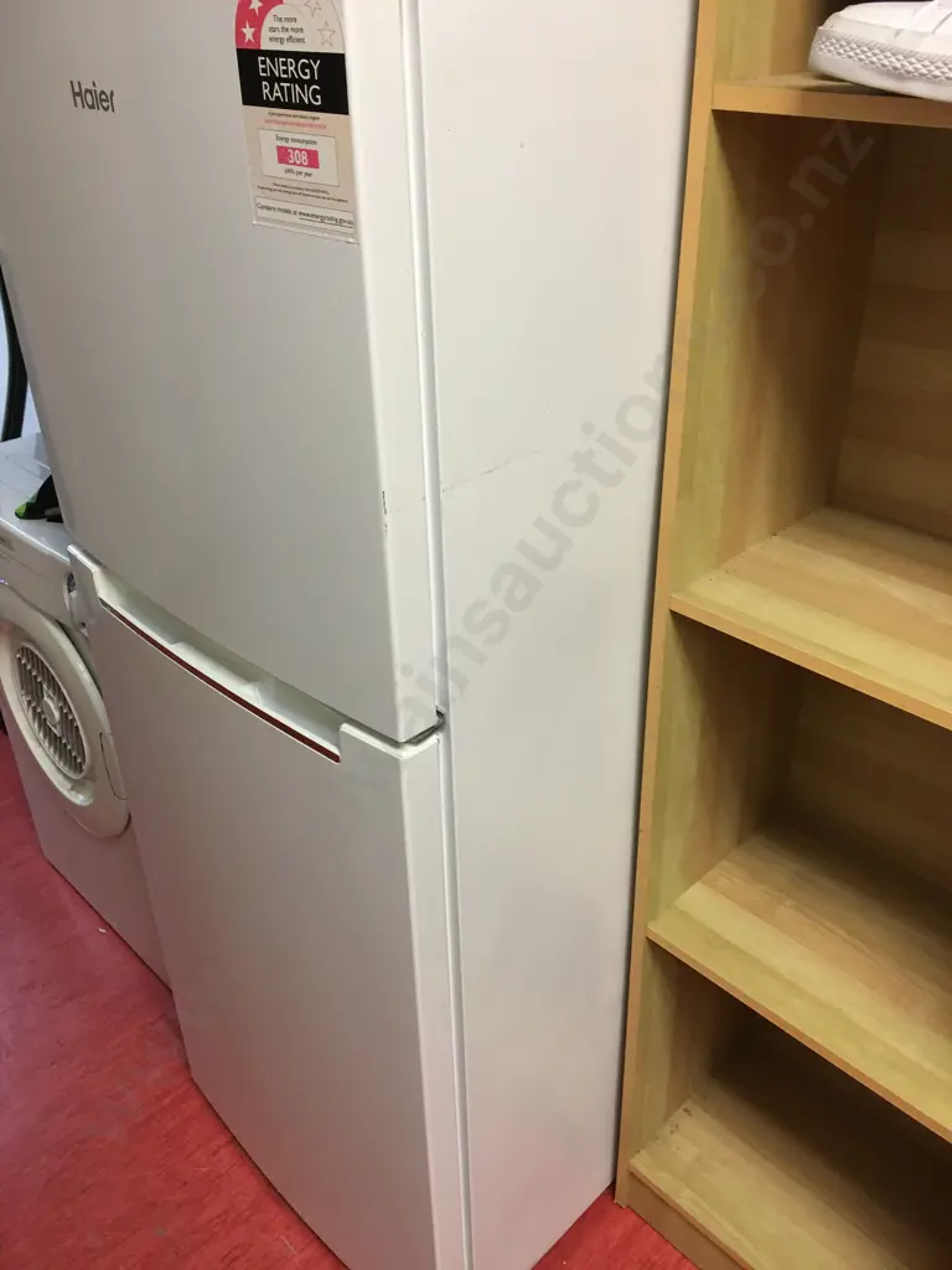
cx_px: 476
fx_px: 1063
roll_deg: +1.3
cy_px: 635
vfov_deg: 61.7
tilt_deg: -27.2
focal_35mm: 29
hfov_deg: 48.2
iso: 64
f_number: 2.2
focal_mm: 4.15
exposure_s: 1/17
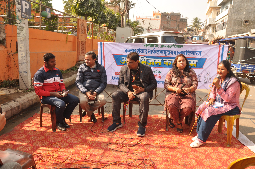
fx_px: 446
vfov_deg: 21.5
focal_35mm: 63
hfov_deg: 31.9
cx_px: 128
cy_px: 84
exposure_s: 1/125
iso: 200
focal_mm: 42
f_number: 11
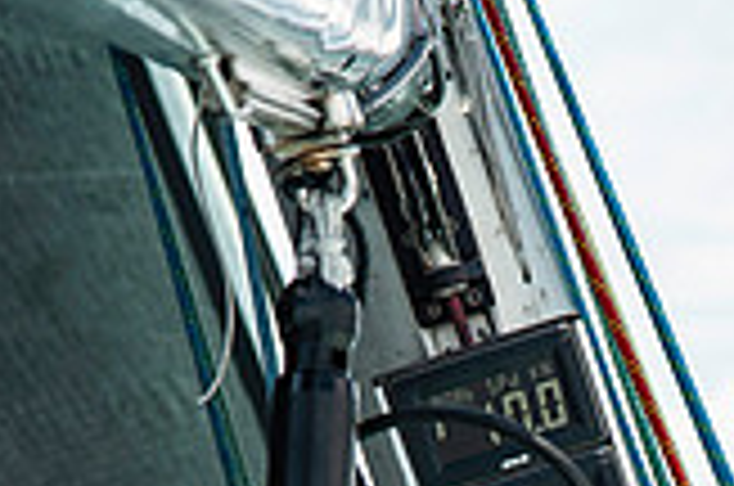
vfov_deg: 3.2
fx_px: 8709
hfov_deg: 4.8
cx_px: 671
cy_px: 814
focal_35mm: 428
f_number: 5.6
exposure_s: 1/1000
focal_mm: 120
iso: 250
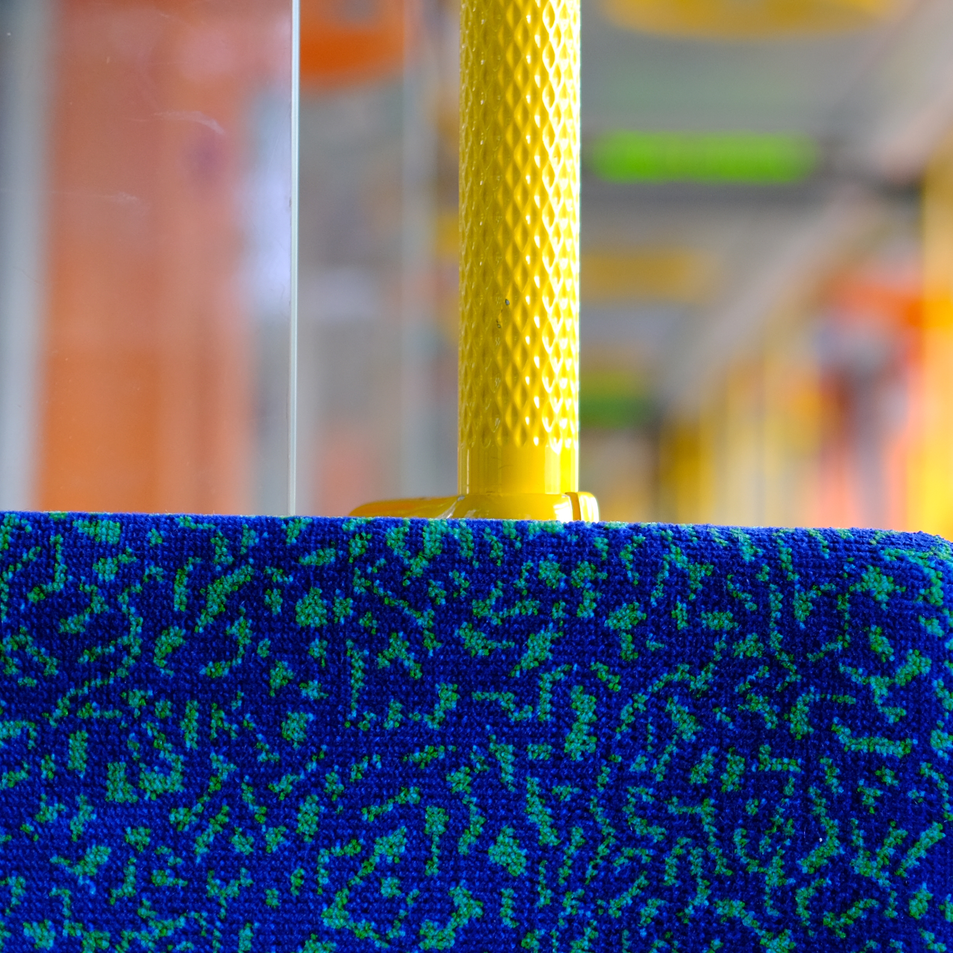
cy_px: 480
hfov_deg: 15.0
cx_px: 902
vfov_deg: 15.2
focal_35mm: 115
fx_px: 3582
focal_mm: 35
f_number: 2
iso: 250
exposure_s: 1/125
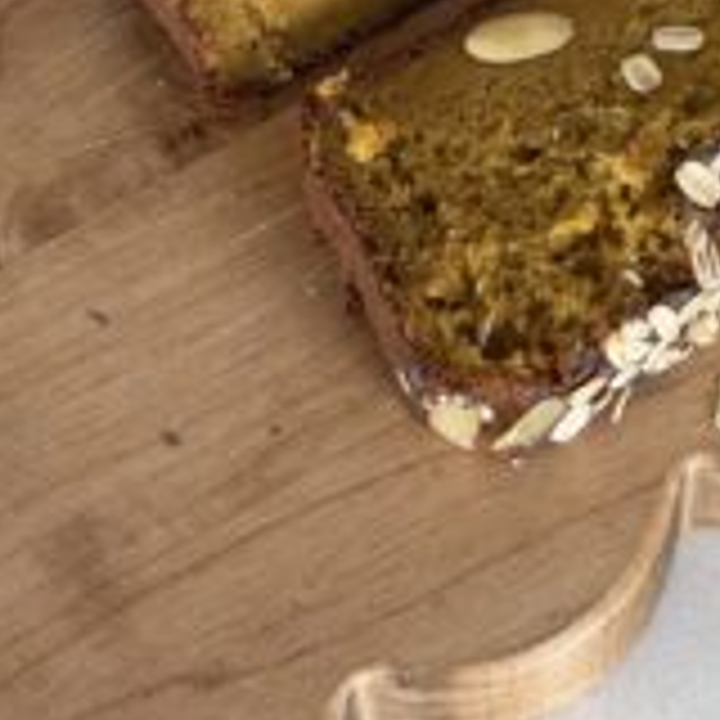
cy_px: 50
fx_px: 2494
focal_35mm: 106
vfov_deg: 16.2
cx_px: 580
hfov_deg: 16.3
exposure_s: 1/60
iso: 100
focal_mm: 6.76
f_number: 1.78
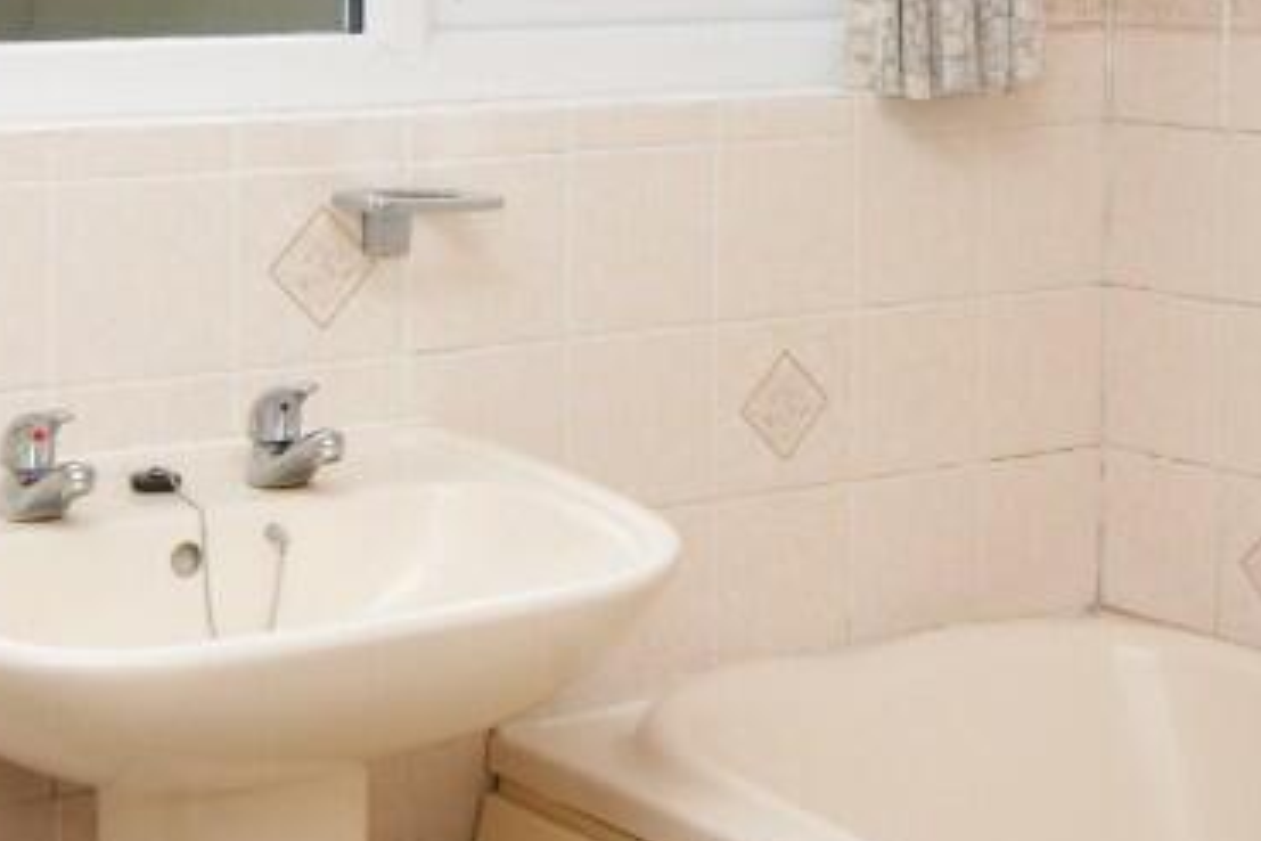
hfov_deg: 26.9
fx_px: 2627
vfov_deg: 17.9
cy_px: 63
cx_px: 499
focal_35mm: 75
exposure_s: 1/160
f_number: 8
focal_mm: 18
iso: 400
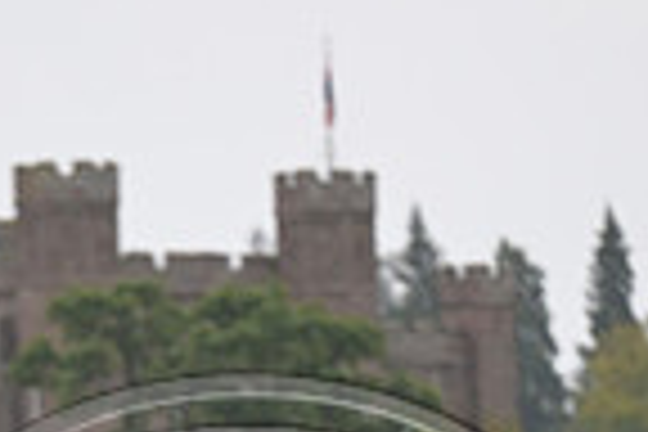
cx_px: 198
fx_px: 14471
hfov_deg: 2.6
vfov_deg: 1.7
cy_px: 772
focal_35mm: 804
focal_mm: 200
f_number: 3.2
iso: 400
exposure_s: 1/1250
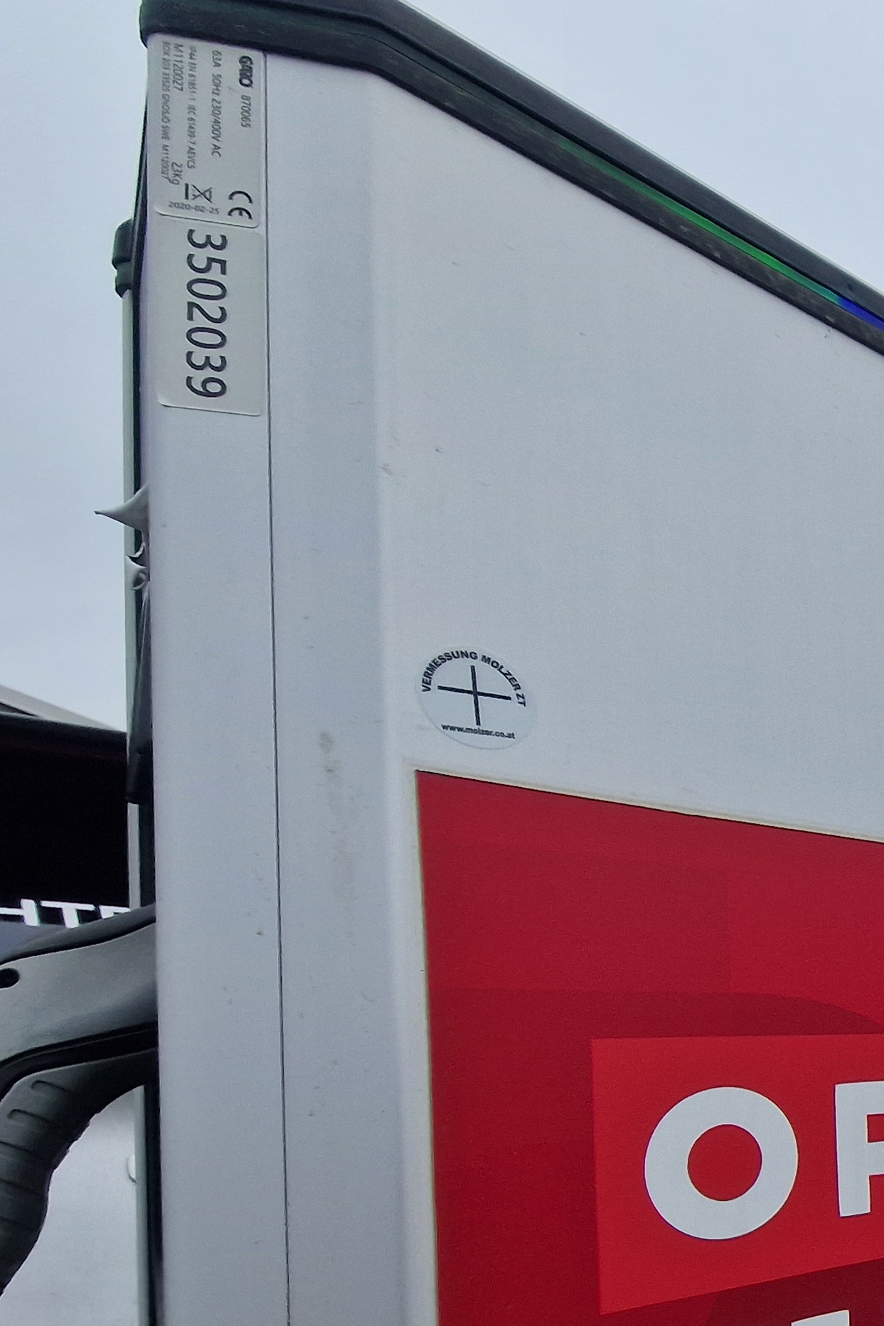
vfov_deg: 59.3
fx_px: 1068
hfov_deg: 27.8
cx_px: 1360
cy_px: 1039
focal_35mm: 29
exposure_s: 1/1072
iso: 50
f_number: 2.2
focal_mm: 2.2
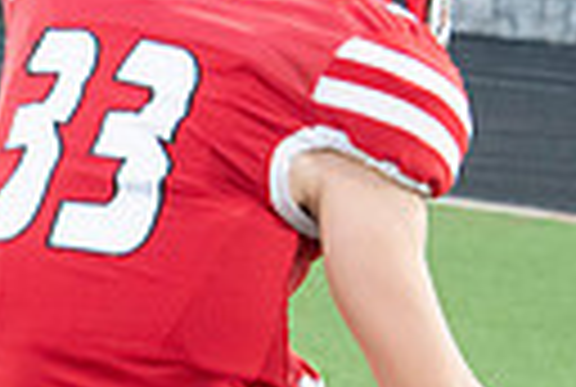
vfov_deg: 3.1
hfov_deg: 4.6
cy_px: 304
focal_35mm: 443
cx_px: -130
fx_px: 7105
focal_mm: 98
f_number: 9
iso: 8000
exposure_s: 1/200
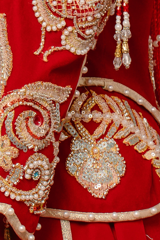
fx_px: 2959
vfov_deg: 4.6
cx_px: -99
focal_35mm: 444
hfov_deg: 3.1
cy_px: -183
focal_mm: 75
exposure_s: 1/100
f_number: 10
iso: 125
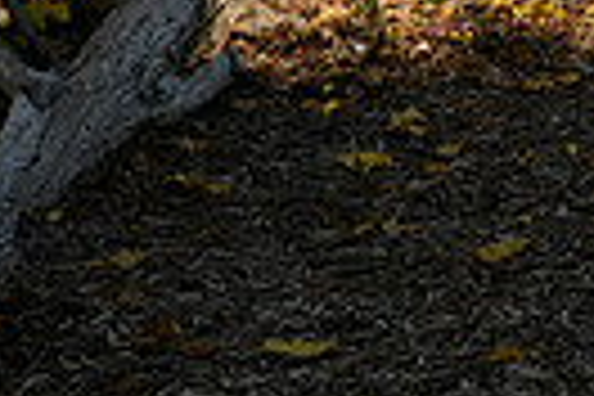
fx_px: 3481
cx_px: 1107
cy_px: -416
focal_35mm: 211
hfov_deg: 9.3
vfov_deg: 6.3
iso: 1600
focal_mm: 48
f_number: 20
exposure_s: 1/250
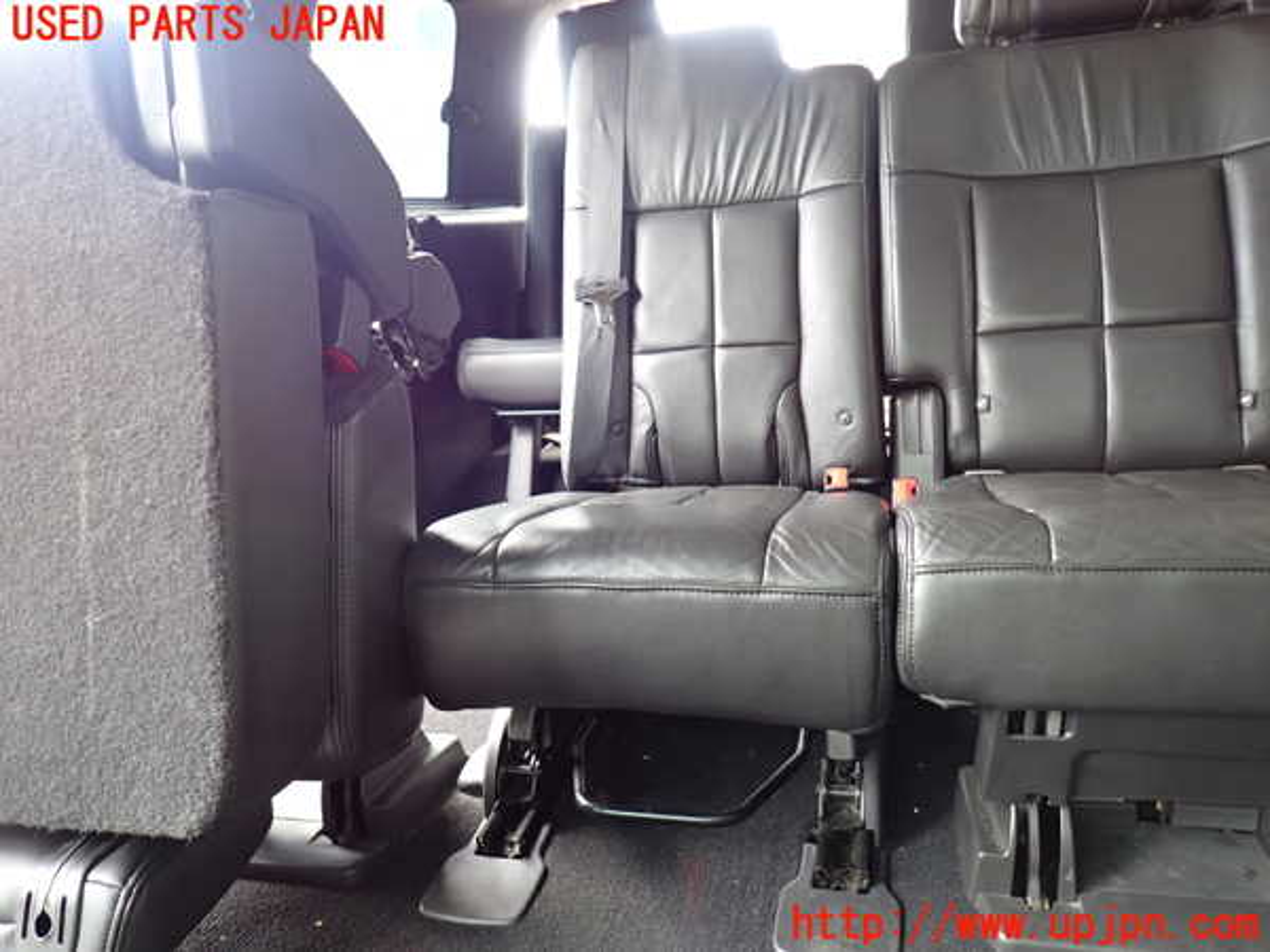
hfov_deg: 69.4
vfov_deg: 54.9
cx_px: 635
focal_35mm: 25
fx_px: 917
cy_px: 476
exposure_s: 1/30
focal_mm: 4.5
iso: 250
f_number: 2
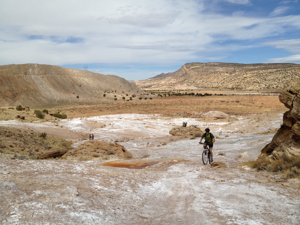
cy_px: 112
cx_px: 150
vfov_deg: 40.7
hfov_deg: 52.6
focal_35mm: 35
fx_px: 303
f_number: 2.4
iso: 50
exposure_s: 1/3690
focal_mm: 4.28
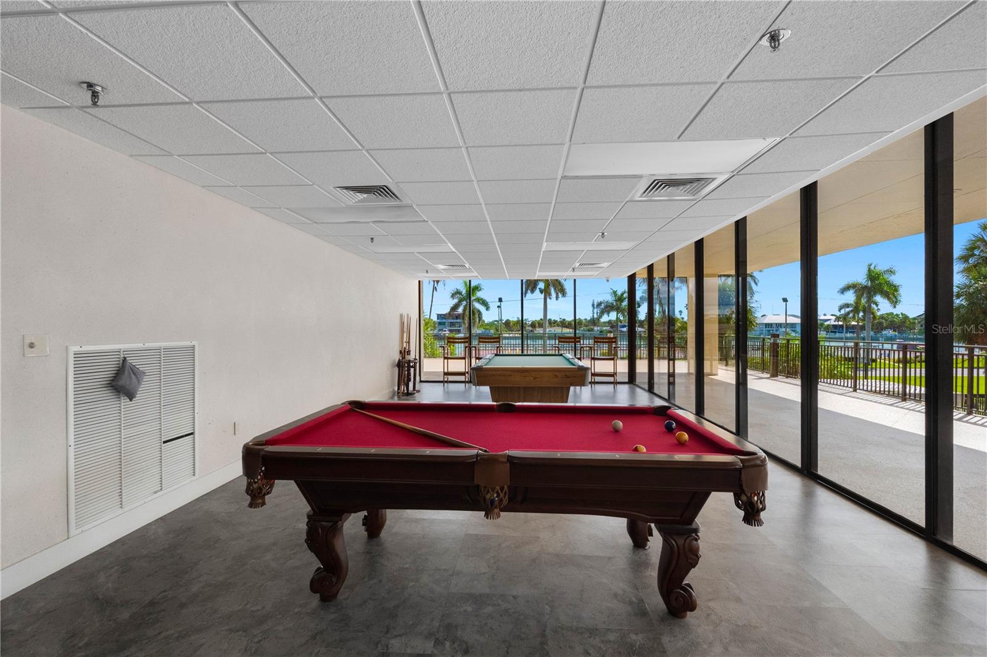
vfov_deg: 73.7
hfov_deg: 96.7
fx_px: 439
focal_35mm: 16
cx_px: 494
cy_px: 328
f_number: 11
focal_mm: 16
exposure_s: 1/1250
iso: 1600
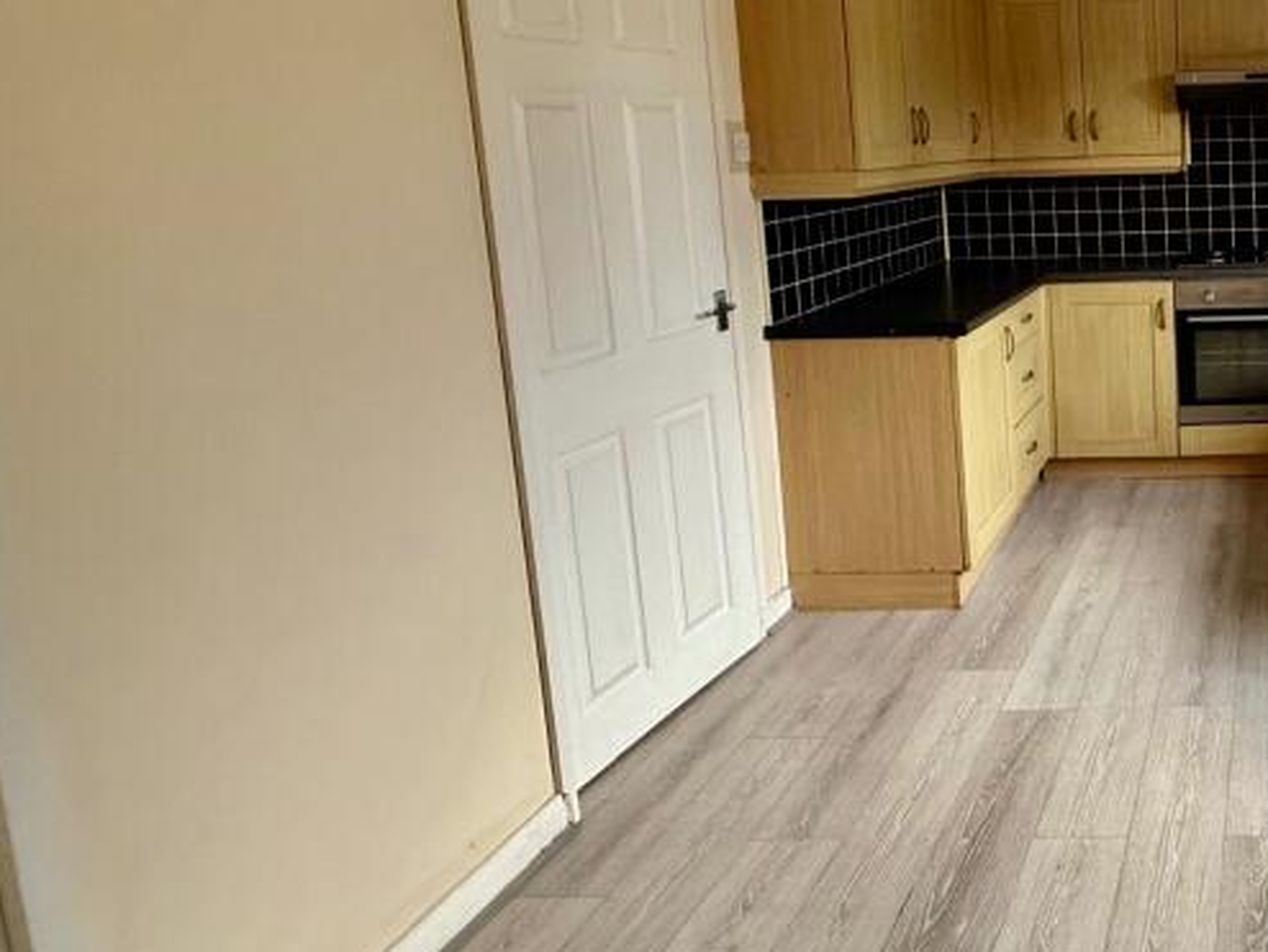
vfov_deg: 46.9
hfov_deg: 50.2
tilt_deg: -7.0
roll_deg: +0.1
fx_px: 1063
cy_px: 267
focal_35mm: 29
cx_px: 1263
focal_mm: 2.22
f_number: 2.2
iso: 320
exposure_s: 1/91
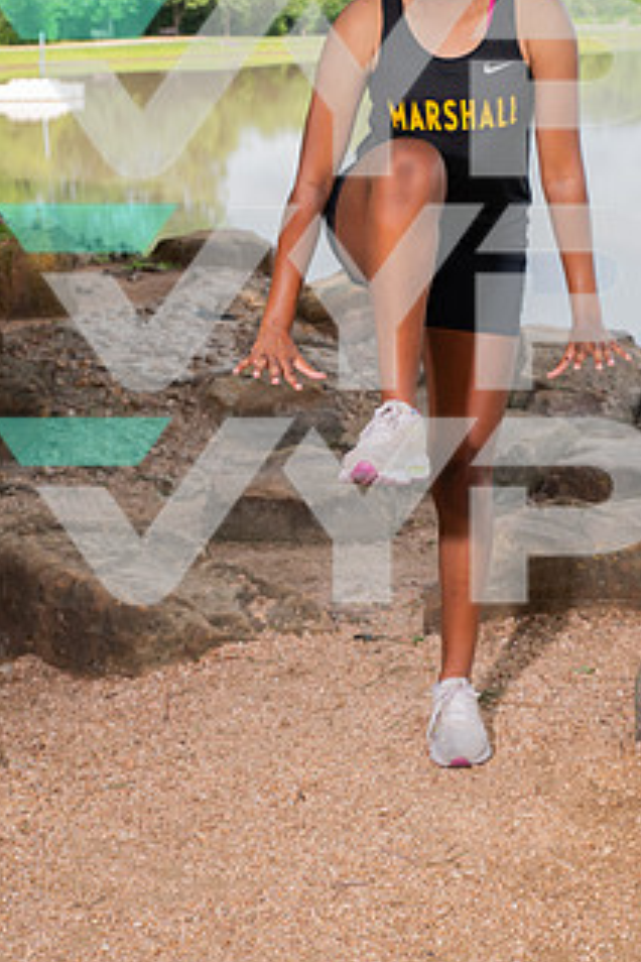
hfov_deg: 19.9
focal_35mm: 68
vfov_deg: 29.4
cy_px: 299
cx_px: 441
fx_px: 1816
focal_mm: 48
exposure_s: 1/320
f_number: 7.1
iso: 320
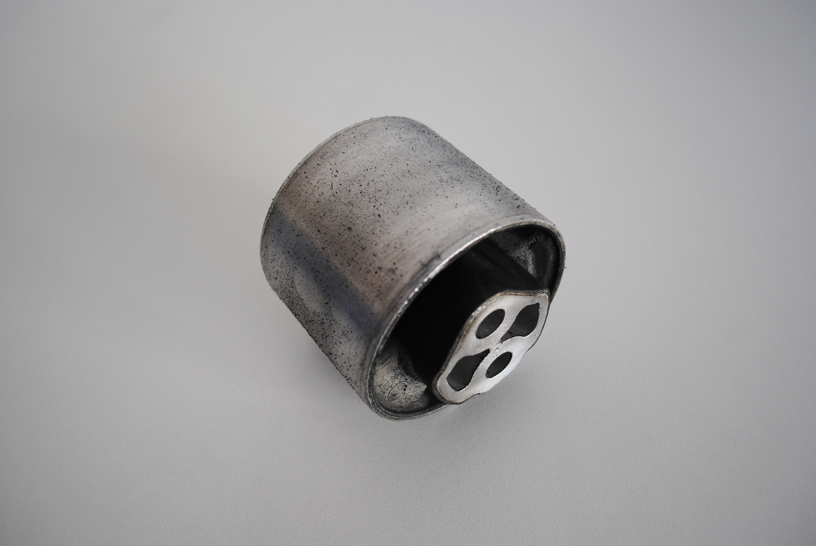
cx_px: 408
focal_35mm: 30
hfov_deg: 61.9
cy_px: 273
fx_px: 681
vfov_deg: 43.7
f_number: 3.8
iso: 200
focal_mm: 20
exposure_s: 1/50
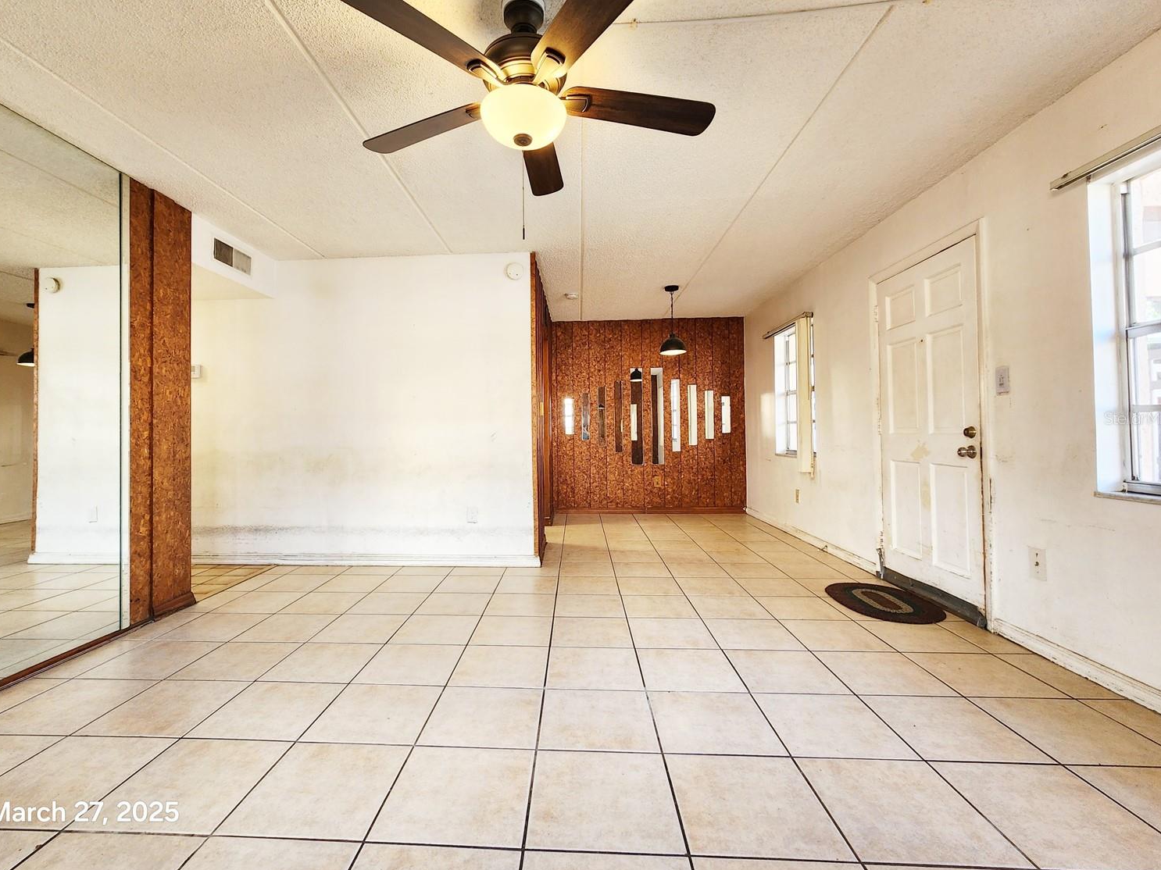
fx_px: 469
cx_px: 553
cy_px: 418
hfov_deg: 102.0
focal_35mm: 14
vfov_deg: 85.6
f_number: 2.2
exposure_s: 1/60
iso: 100
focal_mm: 2.2
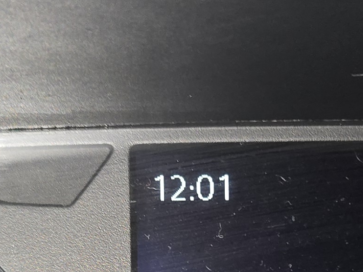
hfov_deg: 16.7
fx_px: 1237
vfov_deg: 12.3
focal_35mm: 118
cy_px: 325
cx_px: 174
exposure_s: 1/50
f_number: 1.8
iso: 50
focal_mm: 5.4
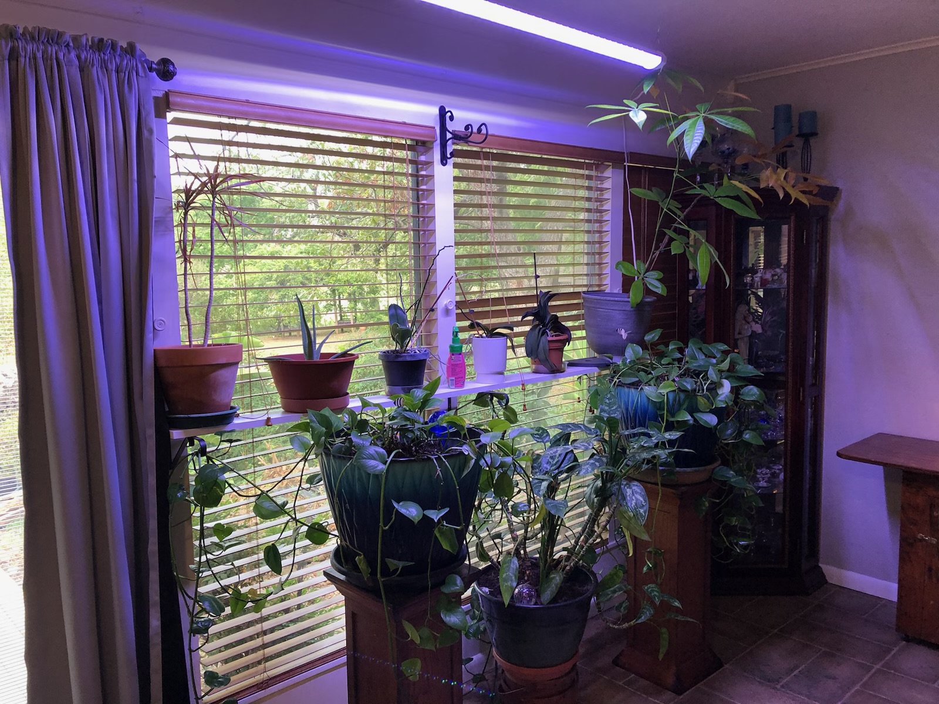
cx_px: 470
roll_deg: +2.4
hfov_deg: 63.4
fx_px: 760
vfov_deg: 49.7
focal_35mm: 28
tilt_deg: -7.0
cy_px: 352
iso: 25
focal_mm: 3.99
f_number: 1.8
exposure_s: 1/40
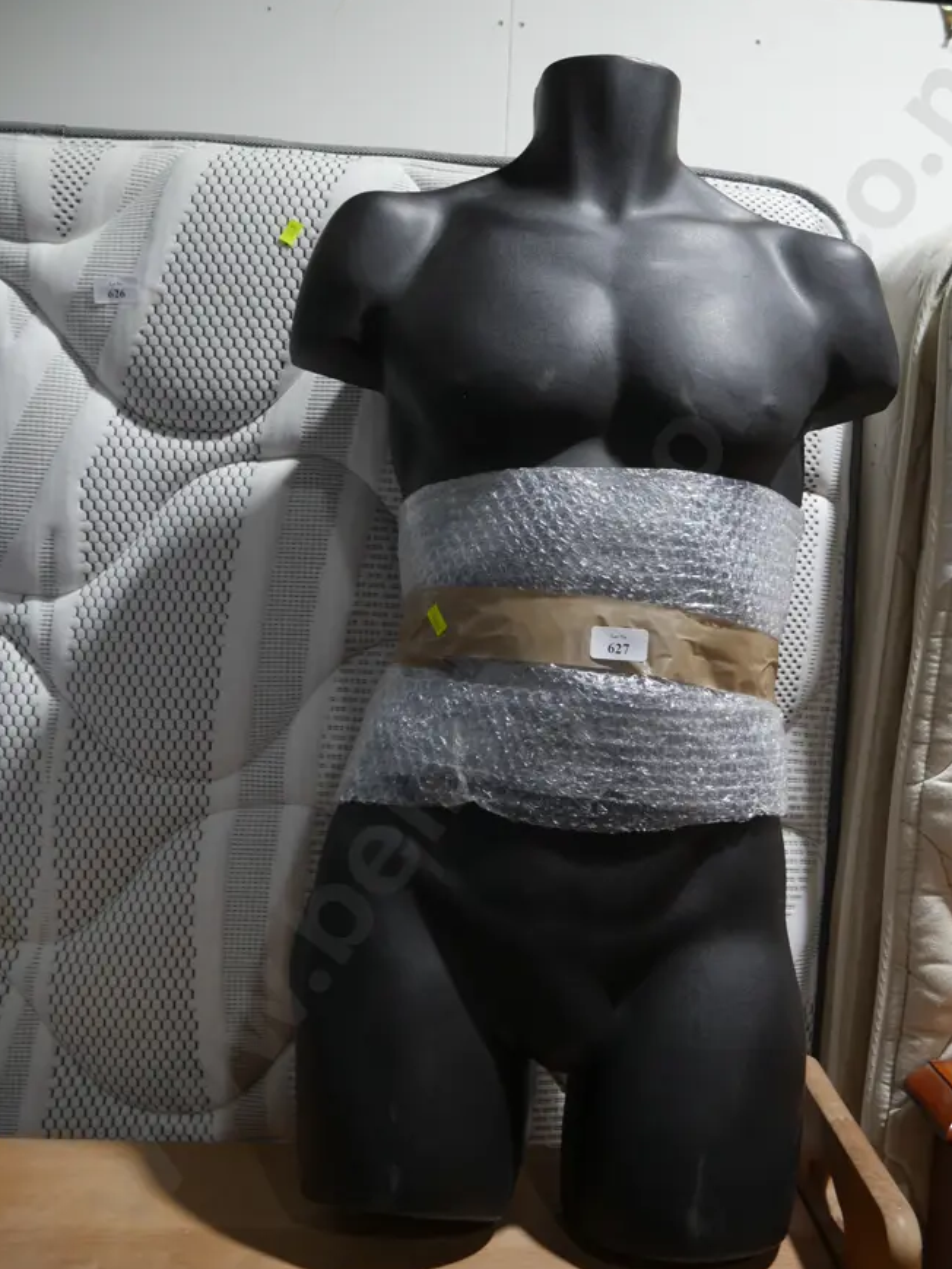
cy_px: 625
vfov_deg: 55.3
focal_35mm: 33
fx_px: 1210
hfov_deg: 42.8
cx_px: 556
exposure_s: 1/60
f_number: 3.5
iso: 200
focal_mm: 14
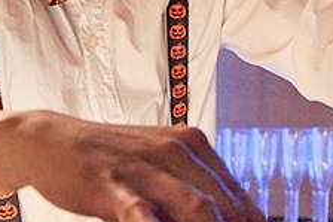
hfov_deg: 18.6
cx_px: 334
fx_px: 989
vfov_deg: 12.7
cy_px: 16
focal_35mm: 107
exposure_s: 1/50
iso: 2500
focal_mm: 30
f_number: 4
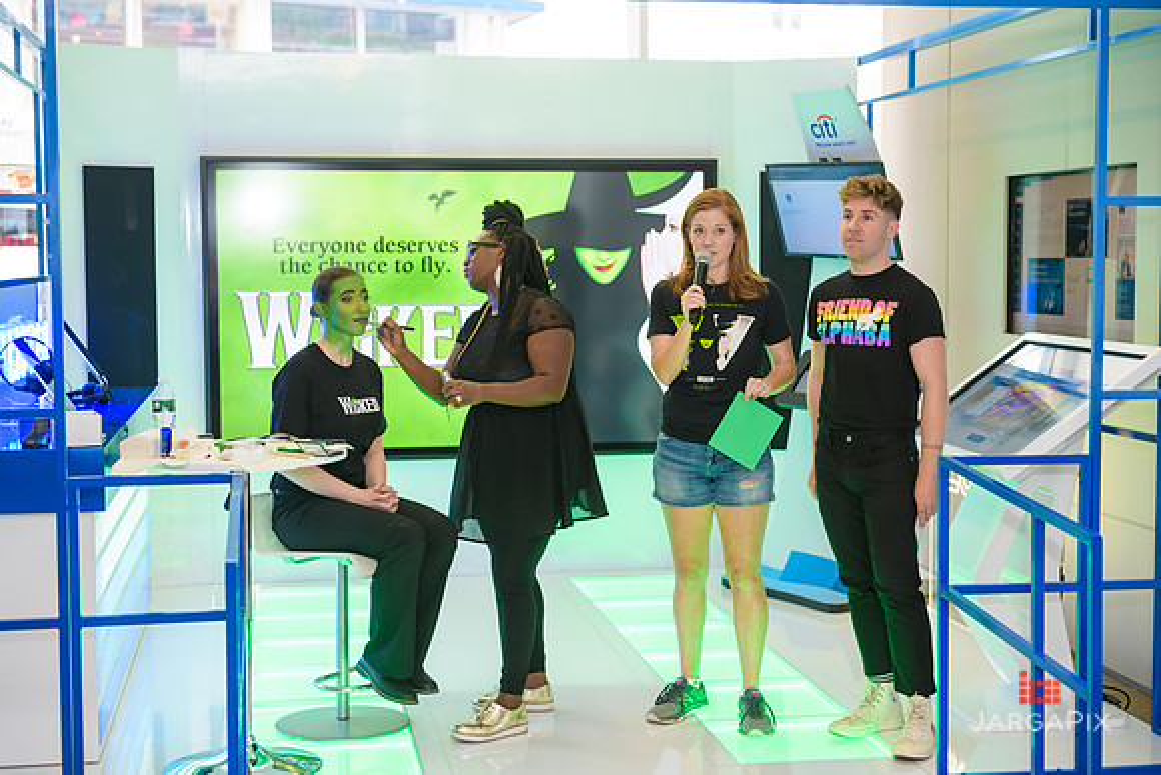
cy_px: 388
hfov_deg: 35.6
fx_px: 1806
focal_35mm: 56
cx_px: 580
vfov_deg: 24.2
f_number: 3.2
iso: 400
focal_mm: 56
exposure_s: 1/125
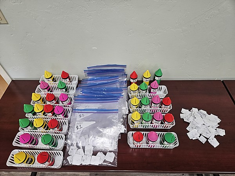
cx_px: 118
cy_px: 88
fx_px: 156
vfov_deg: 58.9
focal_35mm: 23
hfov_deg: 73.9
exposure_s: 1/53
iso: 100
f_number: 1.8
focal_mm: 5.4
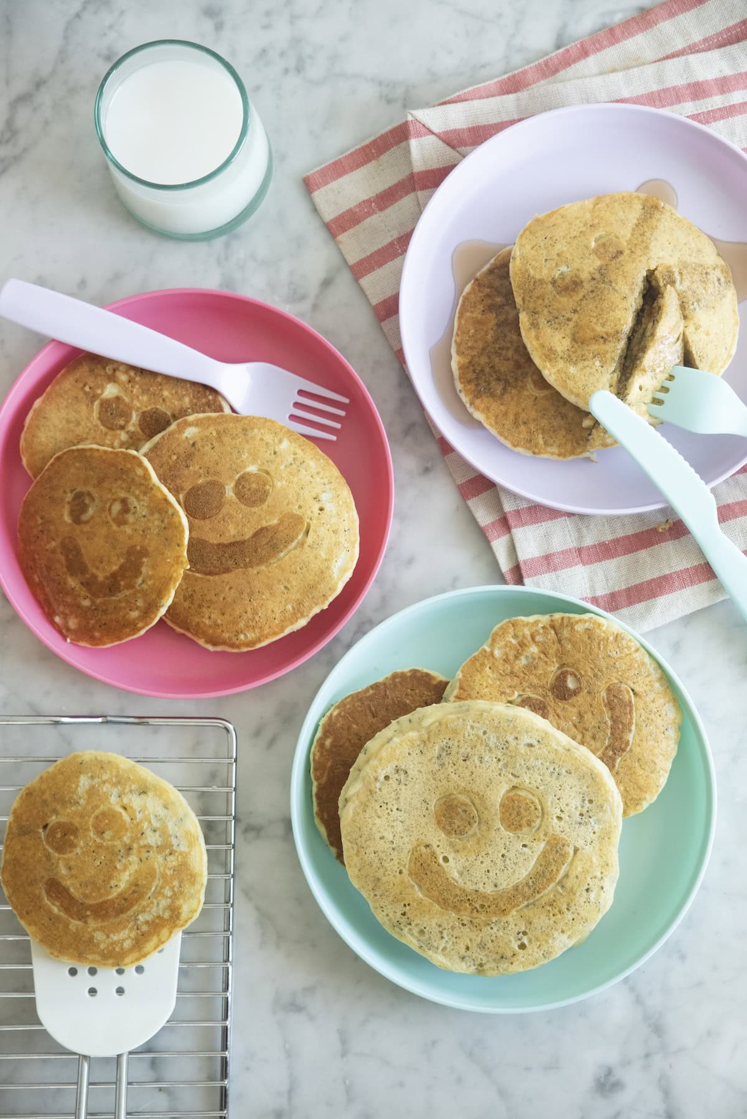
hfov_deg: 19.5
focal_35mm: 70
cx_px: 374
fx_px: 2177
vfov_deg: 28.8
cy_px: 560
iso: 1250
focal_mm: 70
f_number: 5.6
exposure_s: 1/250
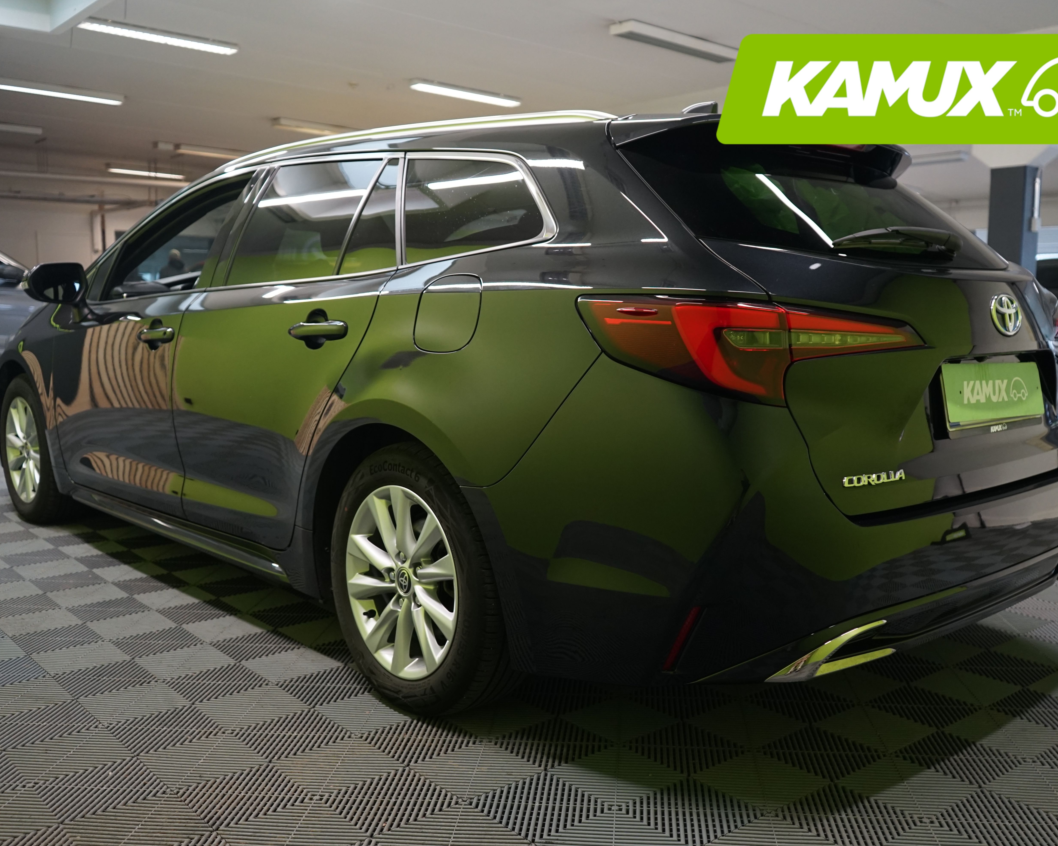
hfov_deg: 54.2
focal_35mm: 33
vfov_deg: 44.5
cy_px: 420
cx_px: 557
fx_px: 1033
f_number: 3.5
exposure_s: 1/30
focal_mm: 29
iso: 1000
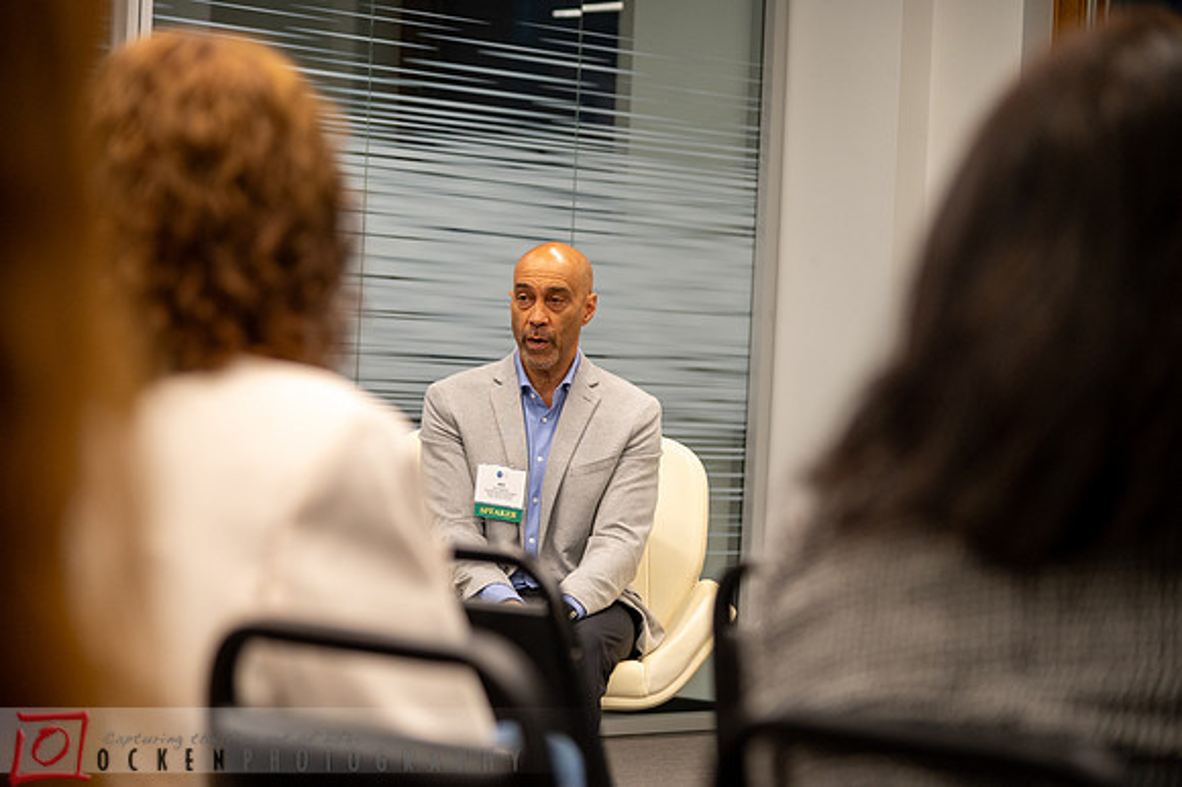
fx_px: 3216
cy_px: 394
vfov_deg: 13.9
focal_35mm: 98
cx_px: 591
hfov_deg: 20.8
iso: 1600
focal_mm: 98
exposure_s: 1/100
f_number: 4
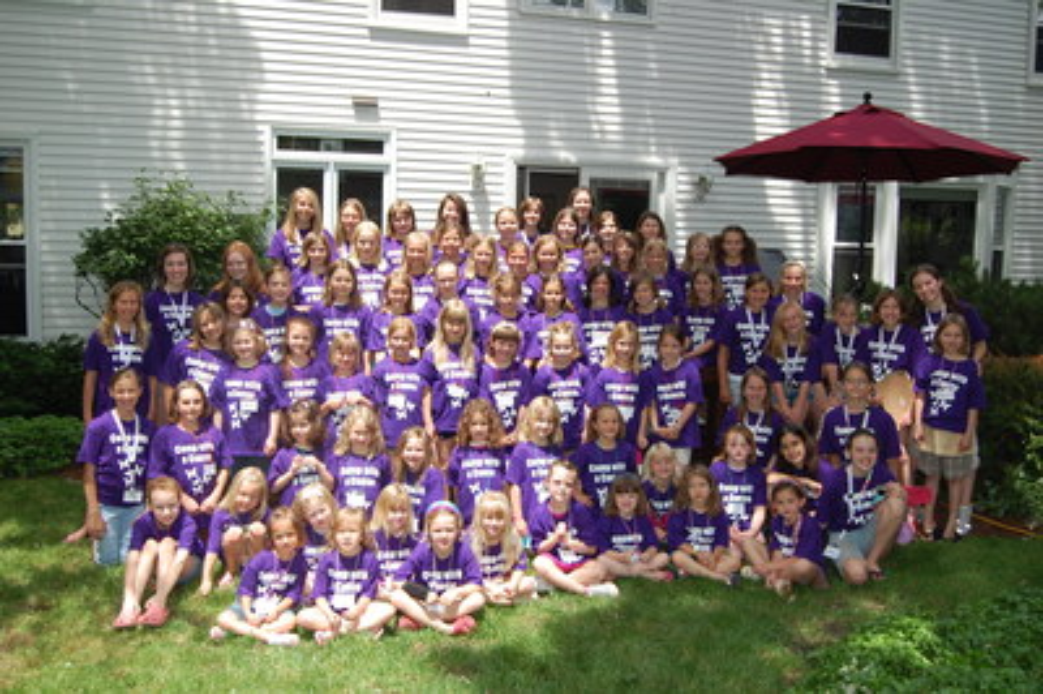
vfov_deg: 36.8
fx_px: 1042
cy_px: 347
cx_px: 522
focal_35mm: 36
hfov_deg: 53.2
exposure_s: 1/500
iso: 360
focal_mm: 24
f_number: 5.6
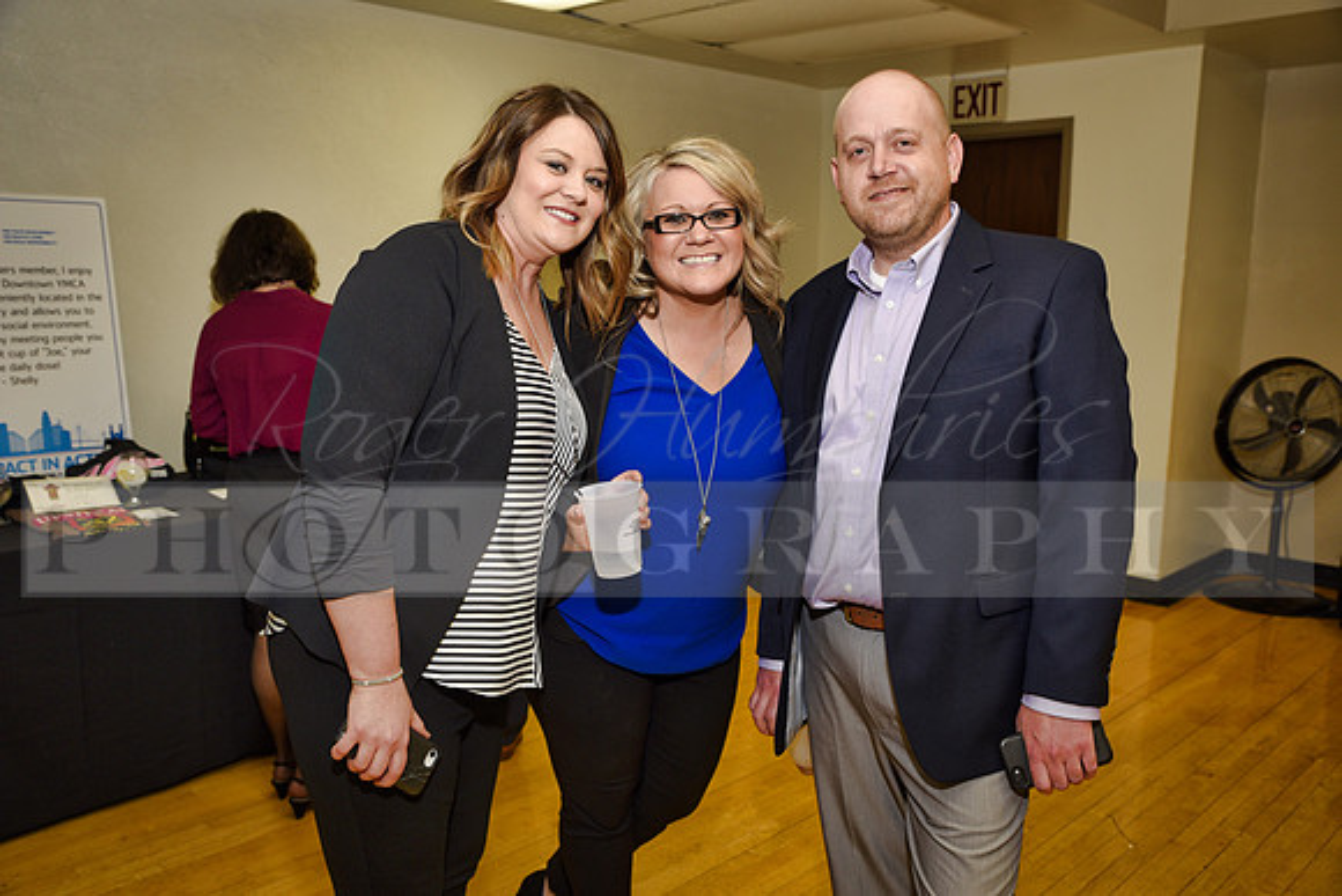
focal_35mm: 31
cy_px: 448
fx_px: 1156
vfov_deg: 42.3
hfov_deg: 60.3
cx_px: 671
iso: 200
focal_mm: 31
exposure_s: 1/60
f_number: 5
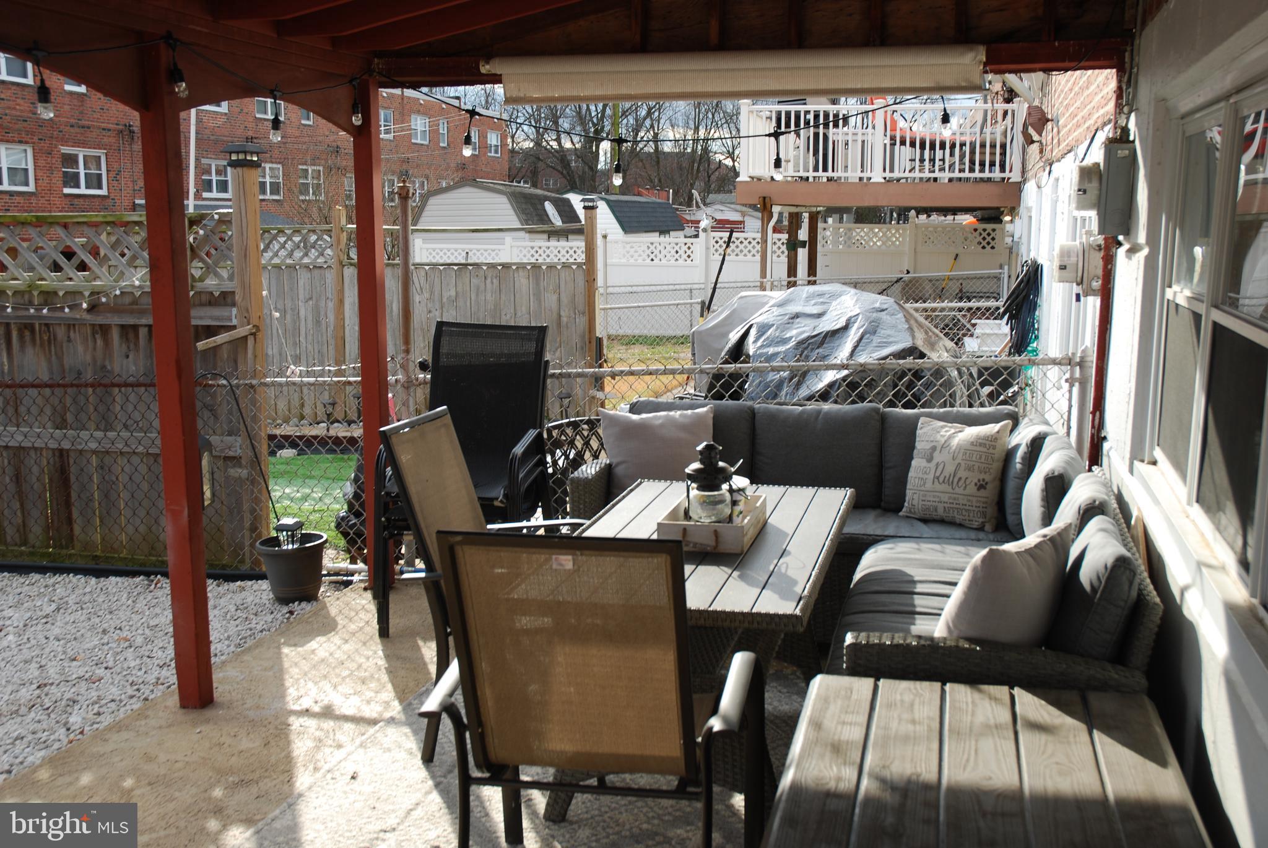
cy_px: 424
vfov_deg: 35.6
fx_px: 1322
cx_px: 634
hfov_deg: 51.2
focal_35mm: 38
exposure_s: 1/125
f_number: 5.6
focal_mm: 25
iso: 100
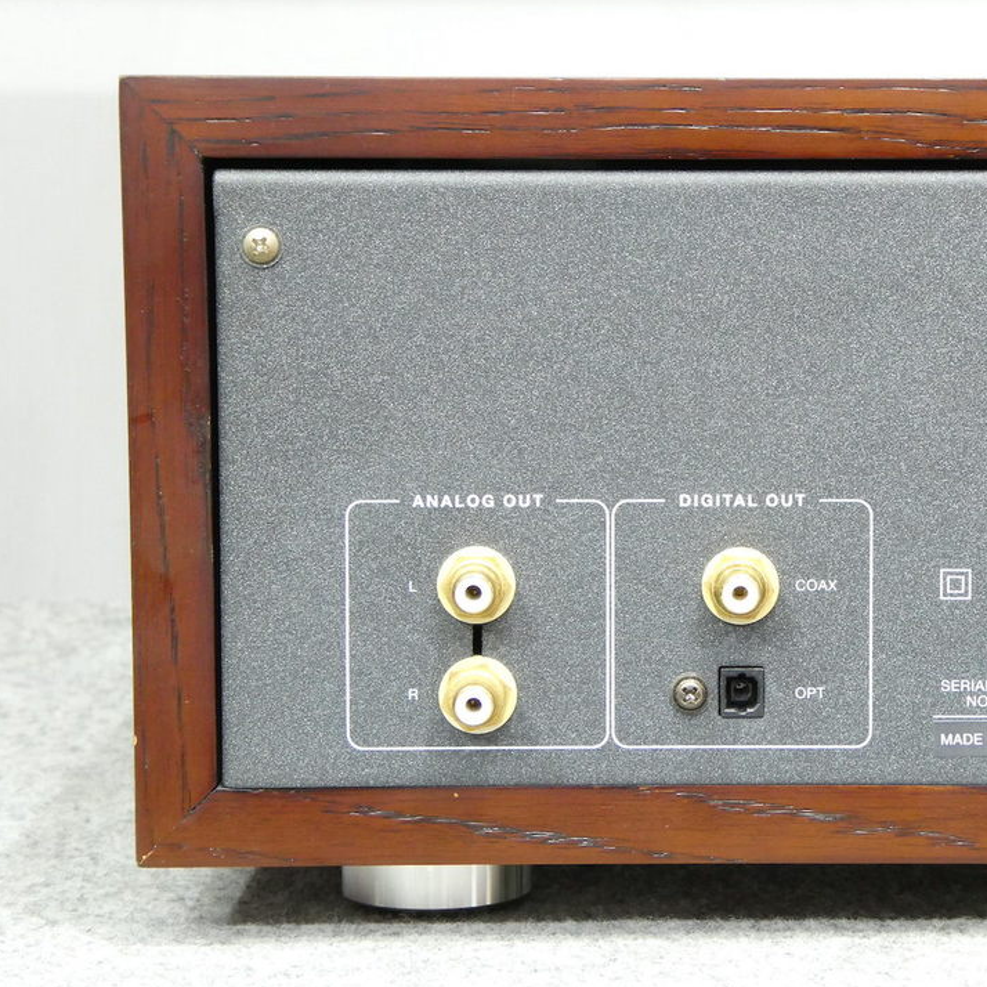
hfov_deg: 16.2
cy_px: 494
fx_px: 3452
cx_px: 659
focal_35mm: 107
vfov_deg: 16.3
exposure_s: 1/5
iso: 400
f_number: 5
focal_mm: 16.1
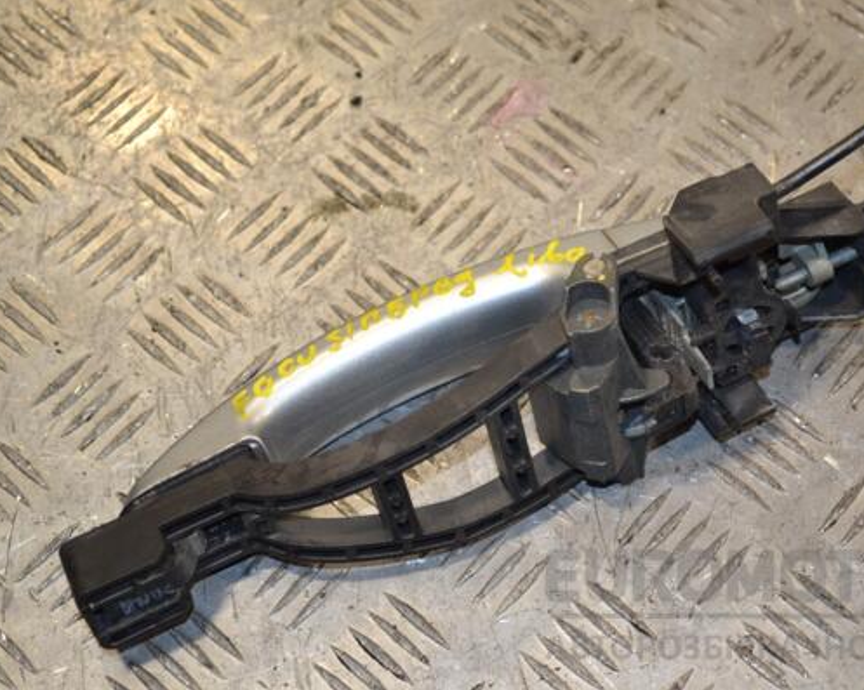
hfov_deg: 27.9
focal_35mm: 68
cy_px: 344
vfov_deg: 22.5
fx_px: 1738
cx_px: 513
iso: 400
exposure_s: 1/125
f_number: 5.3
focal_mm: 40
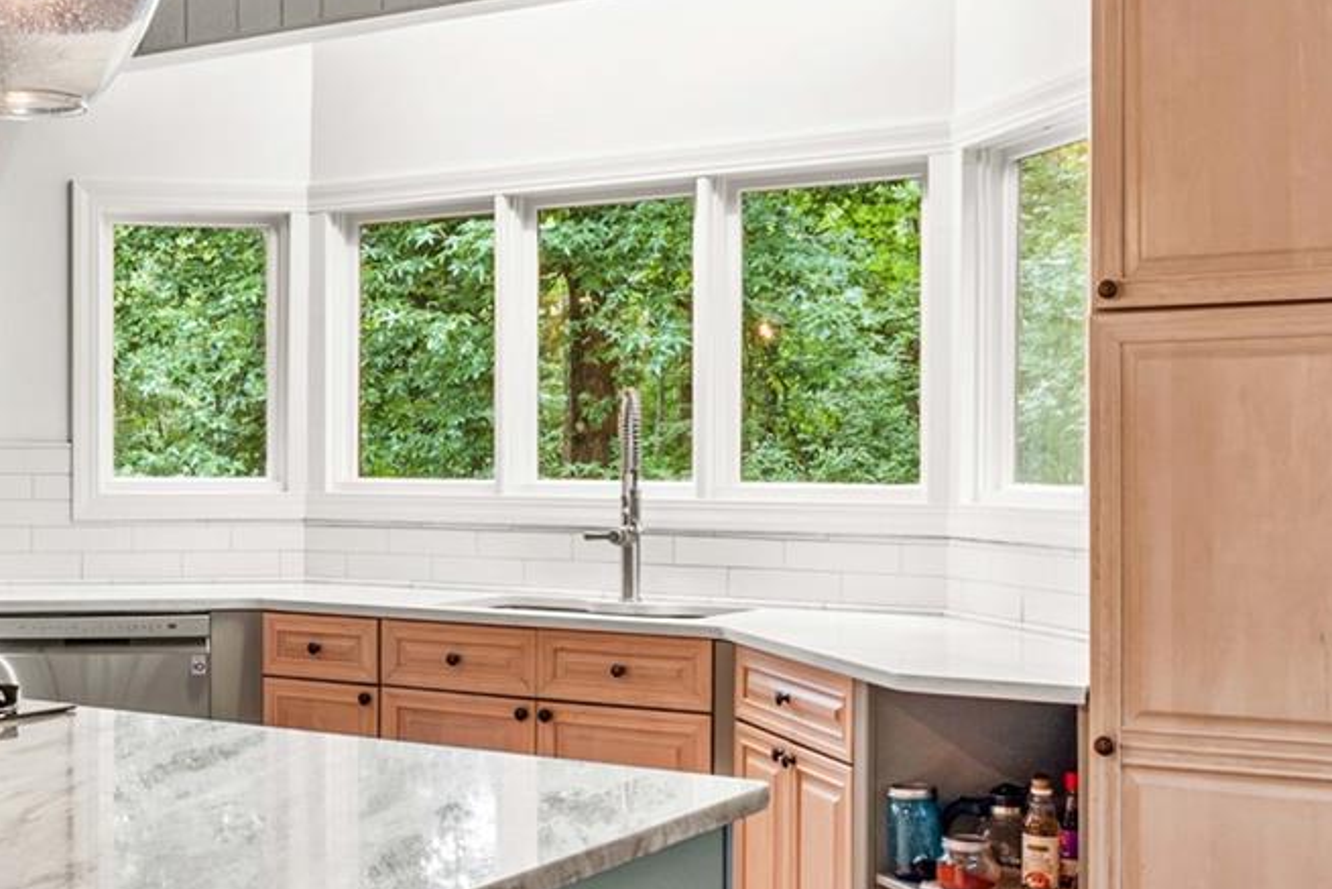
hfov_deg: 37.7
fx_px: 1850
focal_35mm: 50
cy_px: 455
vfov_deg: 27.0
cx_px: 211
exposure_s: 1/1.67
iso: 100
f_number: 8
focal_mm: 16
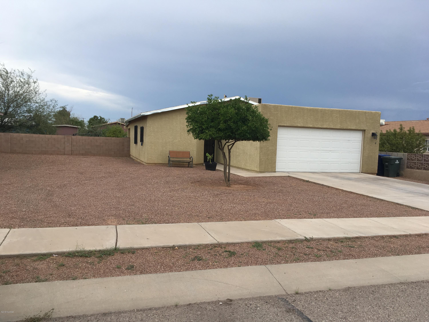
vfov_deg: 48.2
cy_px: 161
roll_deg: -2.1
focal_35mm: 29
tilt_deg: -5.1
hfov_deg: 61.7
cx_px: 214
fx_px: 359
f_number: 2.2
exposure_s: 1/620
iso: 25
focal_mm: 4.15
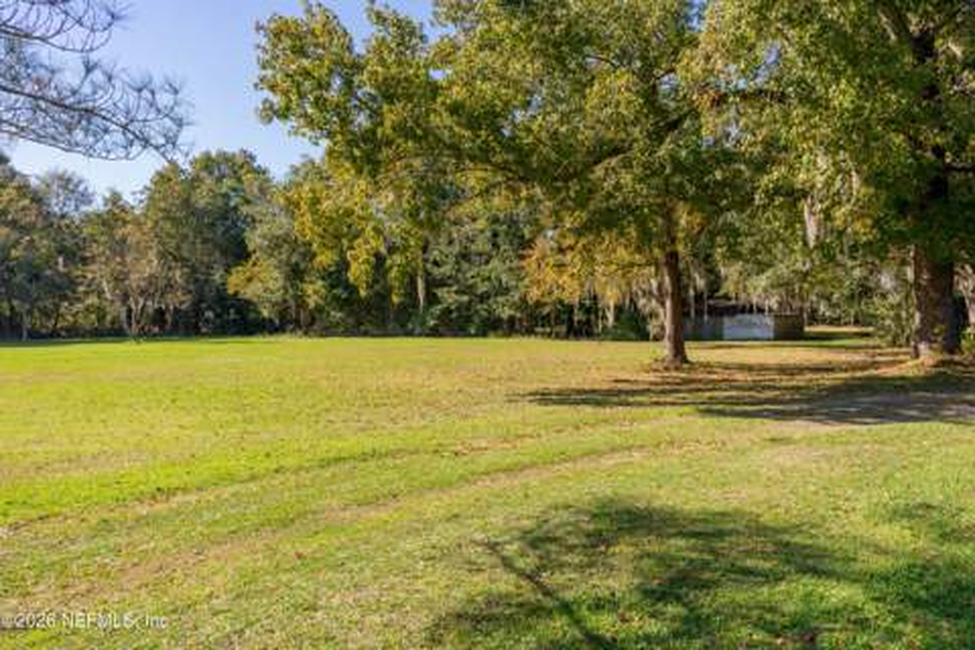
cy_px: 325
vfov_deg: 46.4
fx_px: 758
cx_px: 488
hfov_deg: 65.5
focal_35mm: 28
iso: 400
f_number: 13
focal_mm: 28
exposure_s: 1/160
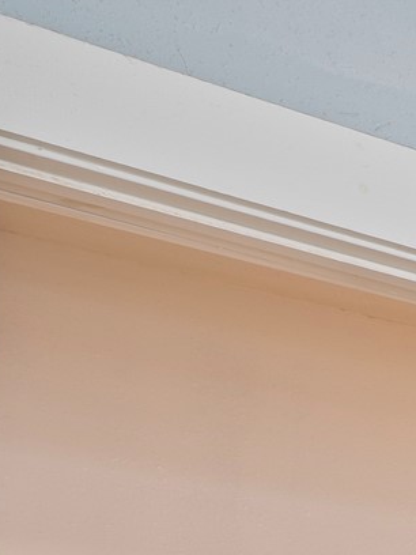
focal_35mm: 82
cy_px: 929
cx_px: 1396
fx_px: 1314
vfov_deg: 19.4
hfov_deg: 10.0
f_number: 6.3
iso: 125
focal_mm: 16
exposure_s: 1
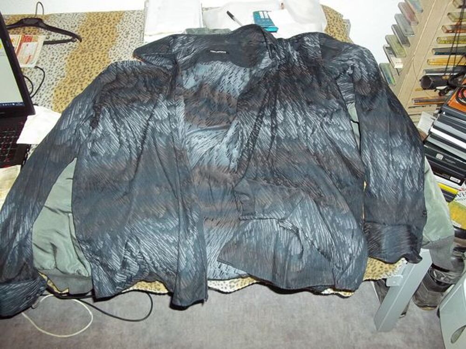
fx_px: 431
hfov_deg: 56.8
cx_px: 233
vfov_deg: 44.2
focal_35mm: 32
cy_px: 174
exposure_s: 1/30
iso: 160
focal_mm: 5.7
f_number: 2.9
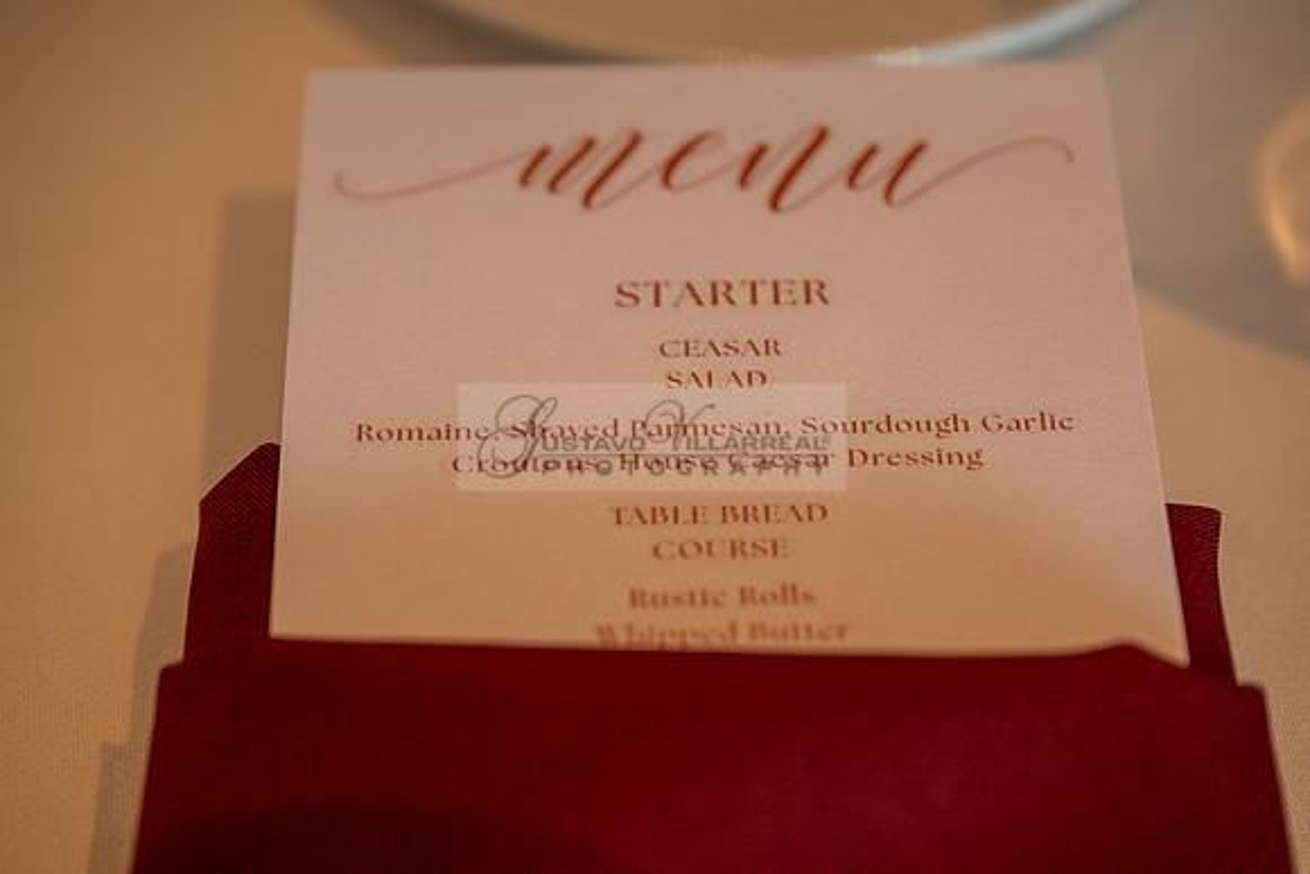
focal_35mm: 96
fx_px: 3494
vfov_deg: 14.3
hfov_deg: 21.2
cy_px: 437
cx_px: 655
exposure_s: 1/160
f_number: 4
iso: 1000
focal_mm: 96
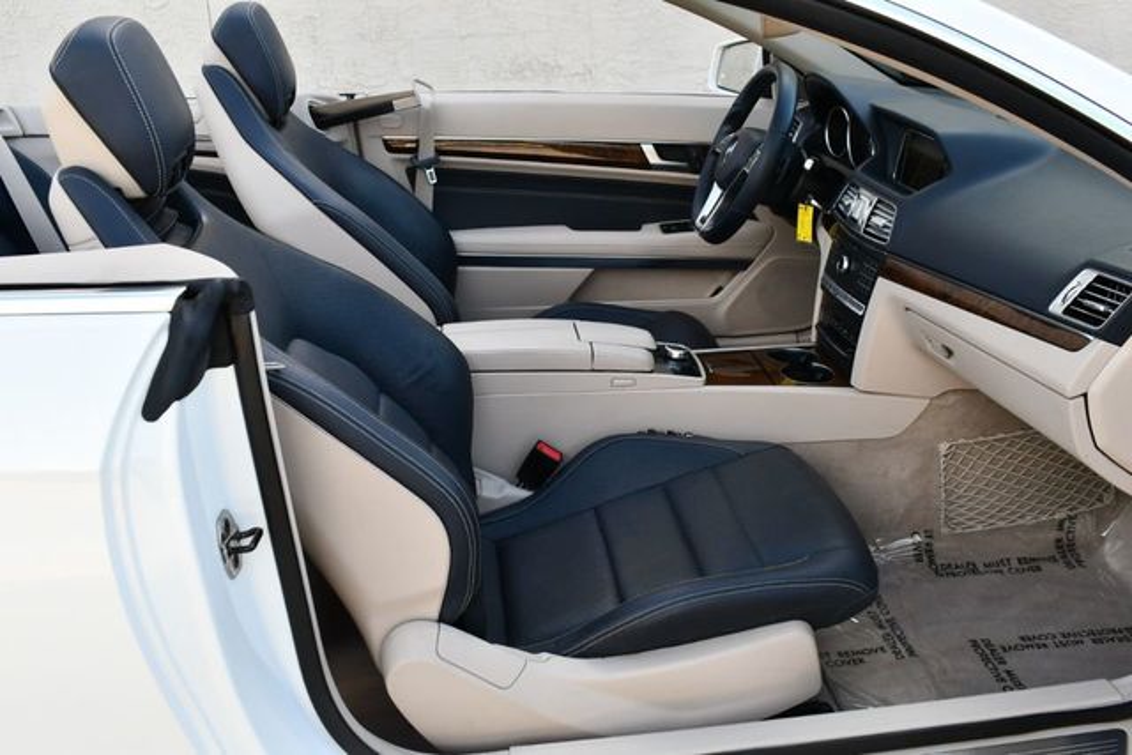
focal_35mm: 36
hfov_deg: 53.1
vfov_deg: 36.9
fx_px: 1132
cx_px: 566
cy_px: 378
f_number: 5.6
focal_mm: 18
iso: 360
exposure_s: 1/250
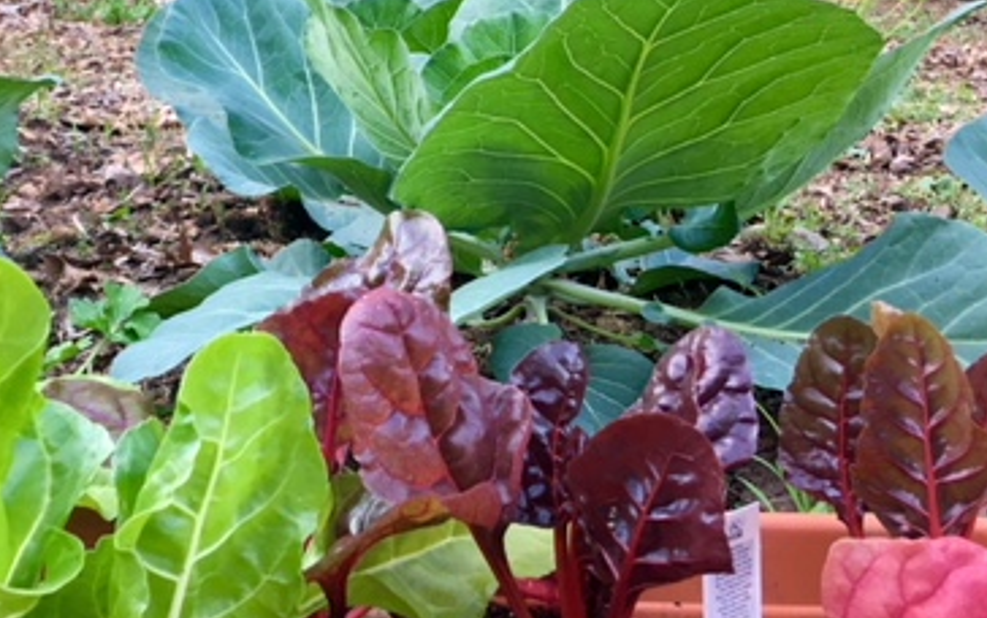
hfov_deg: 37.3
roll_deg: +0.8
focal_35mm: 54
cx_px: 366
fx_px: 1453
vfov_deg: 23.6
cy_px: 117
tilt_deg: -10.4
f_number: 2.2
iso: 32
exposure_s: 1/30
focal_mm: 4.15
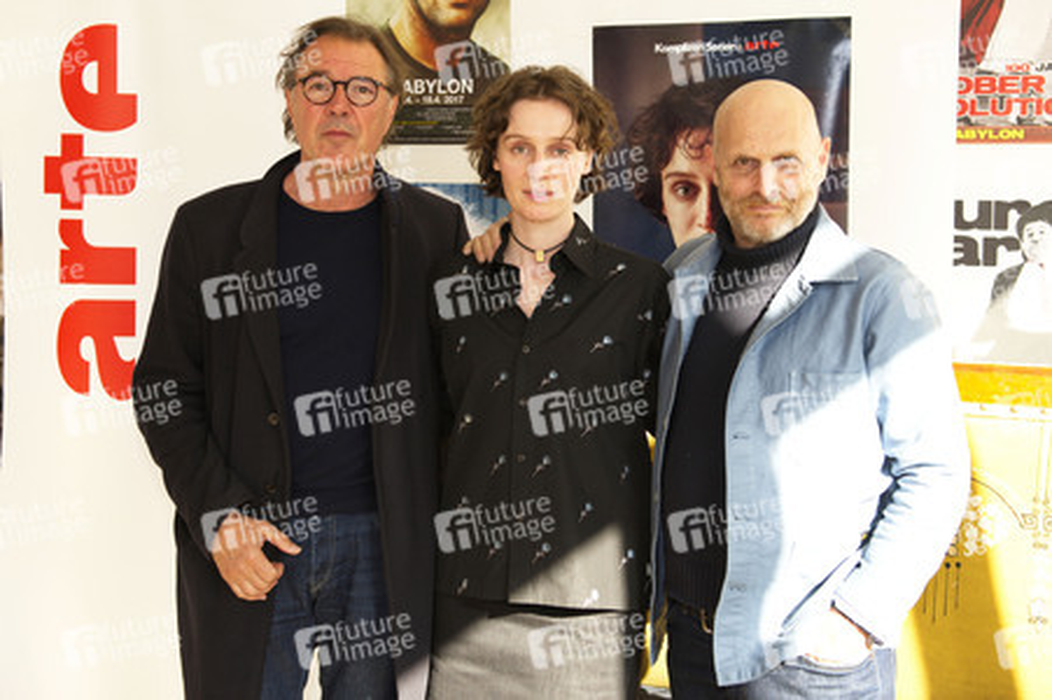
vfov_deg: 35.0
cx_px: 526
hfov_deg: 50.7
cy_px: 350
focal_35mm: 38
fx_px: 1110
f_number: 4.5
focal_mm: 38
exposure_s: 1/200
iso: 400
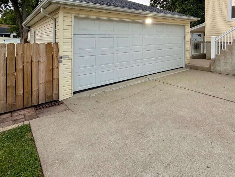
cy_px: 41
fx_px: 156
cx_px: 135
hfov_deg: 73.5
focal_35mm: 23
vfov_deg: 55.6
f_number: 2.2
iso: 80
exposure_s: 1/120
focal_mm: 2.22
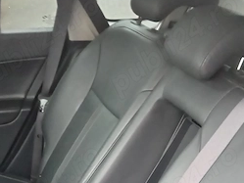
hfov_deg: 29.8
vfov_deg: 21.4
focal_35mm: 65
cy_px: 206
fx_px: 458
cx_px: 105
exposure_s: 1/16.7
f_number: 1.8
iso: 2921
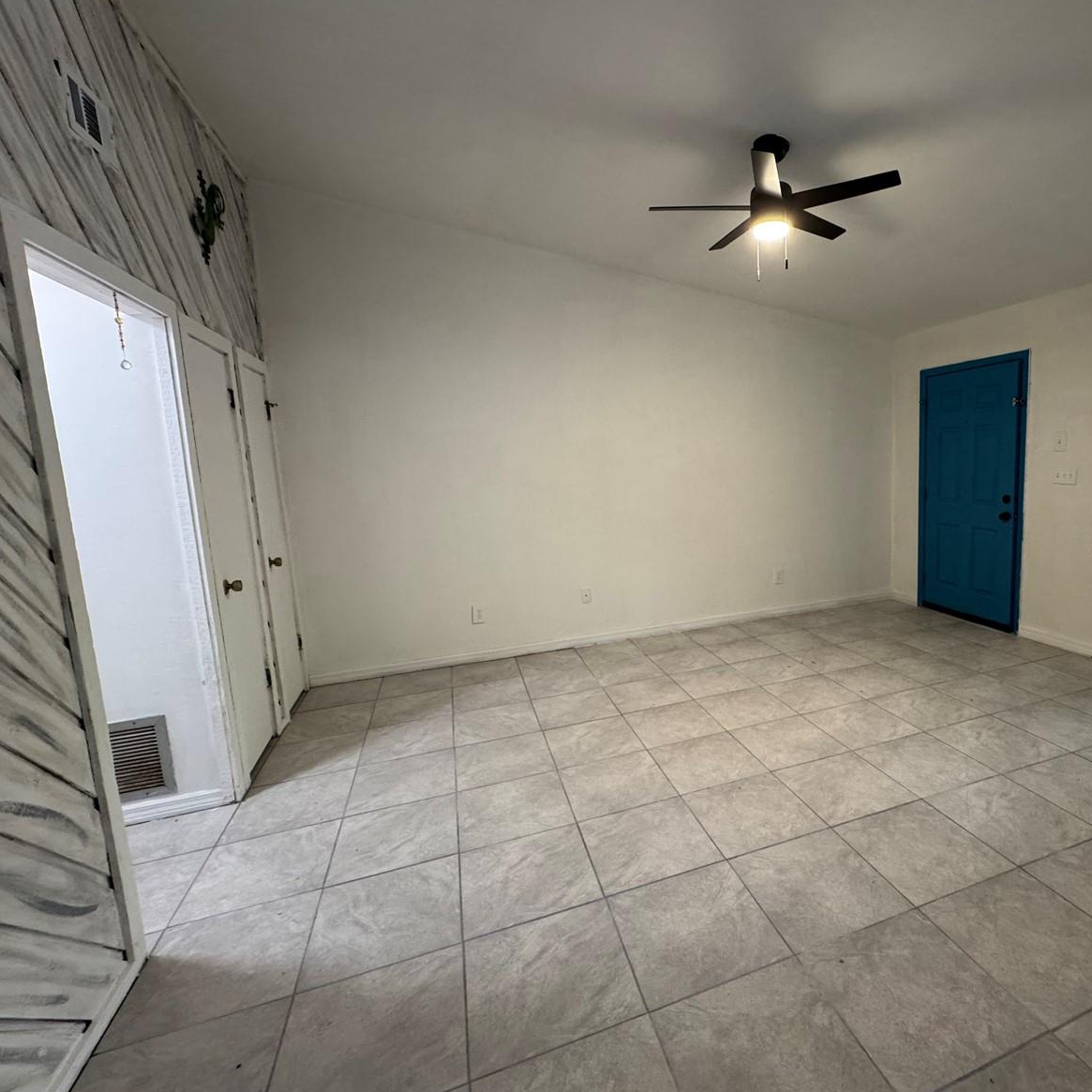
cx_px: 676
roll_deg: +2.8
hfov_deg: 82.5
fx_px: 607
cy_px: 536
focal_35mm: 17
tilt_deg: -7.9
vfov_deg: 84.0
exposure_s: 1/60
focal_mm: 2.22
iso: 250
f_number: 2.2
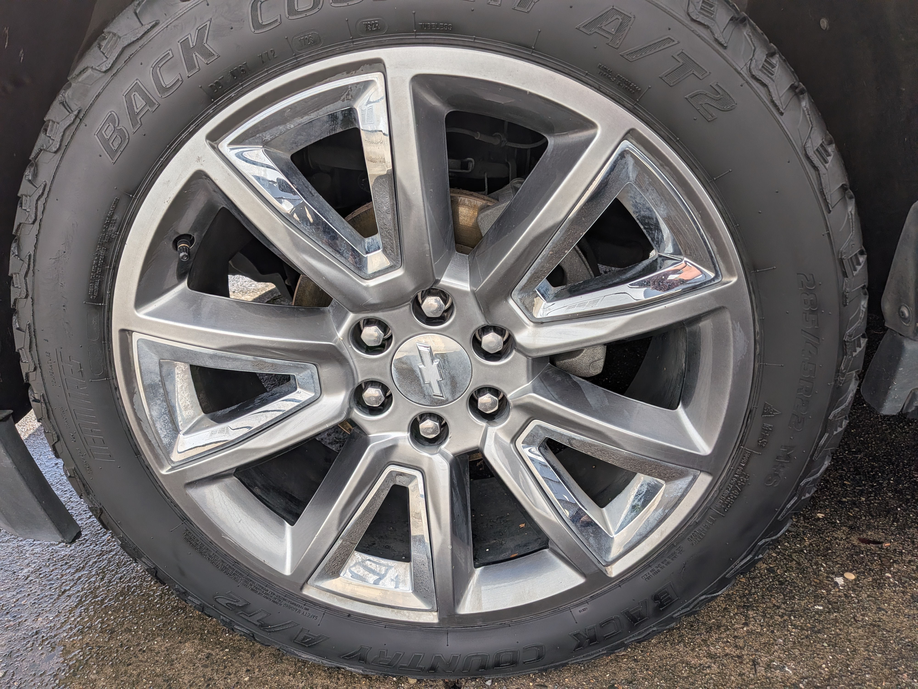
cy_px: 344
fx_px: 636
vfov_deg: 56.8
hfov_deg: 71.6
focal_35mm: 24
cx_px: 459
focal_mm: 4.53
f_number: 1.7
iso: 26
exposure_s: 1/9346
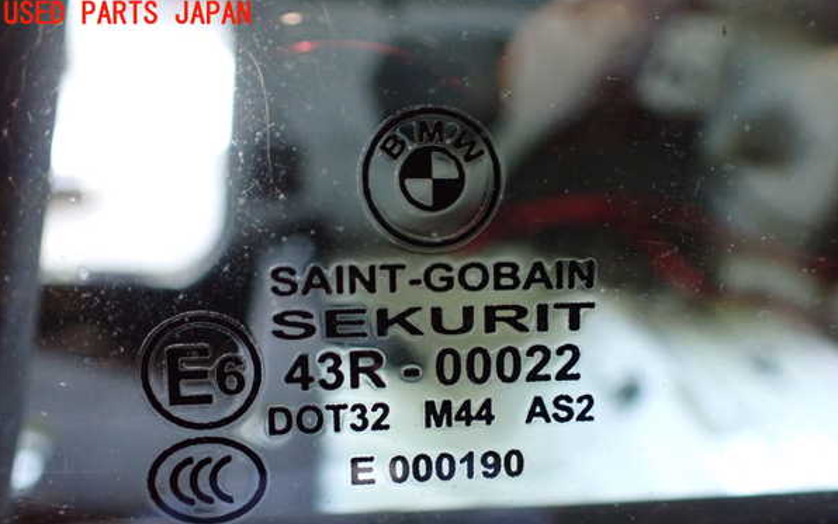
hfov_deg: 59.6
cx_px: 418
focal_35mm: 32
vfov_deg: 39.3
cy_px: 313
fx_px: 731
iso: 800
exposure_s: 1/30
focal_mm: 5.4
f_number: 2.3
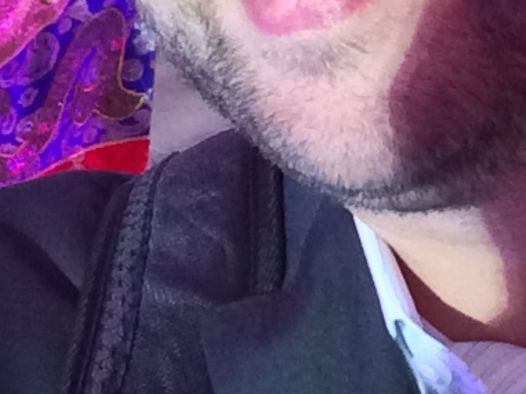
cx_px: -98
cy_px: -36
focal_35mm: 111
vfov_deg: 13.1
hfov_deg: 17.0
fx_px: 1685
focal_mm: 2.15
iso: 500
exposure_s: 1/30
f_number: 2.4
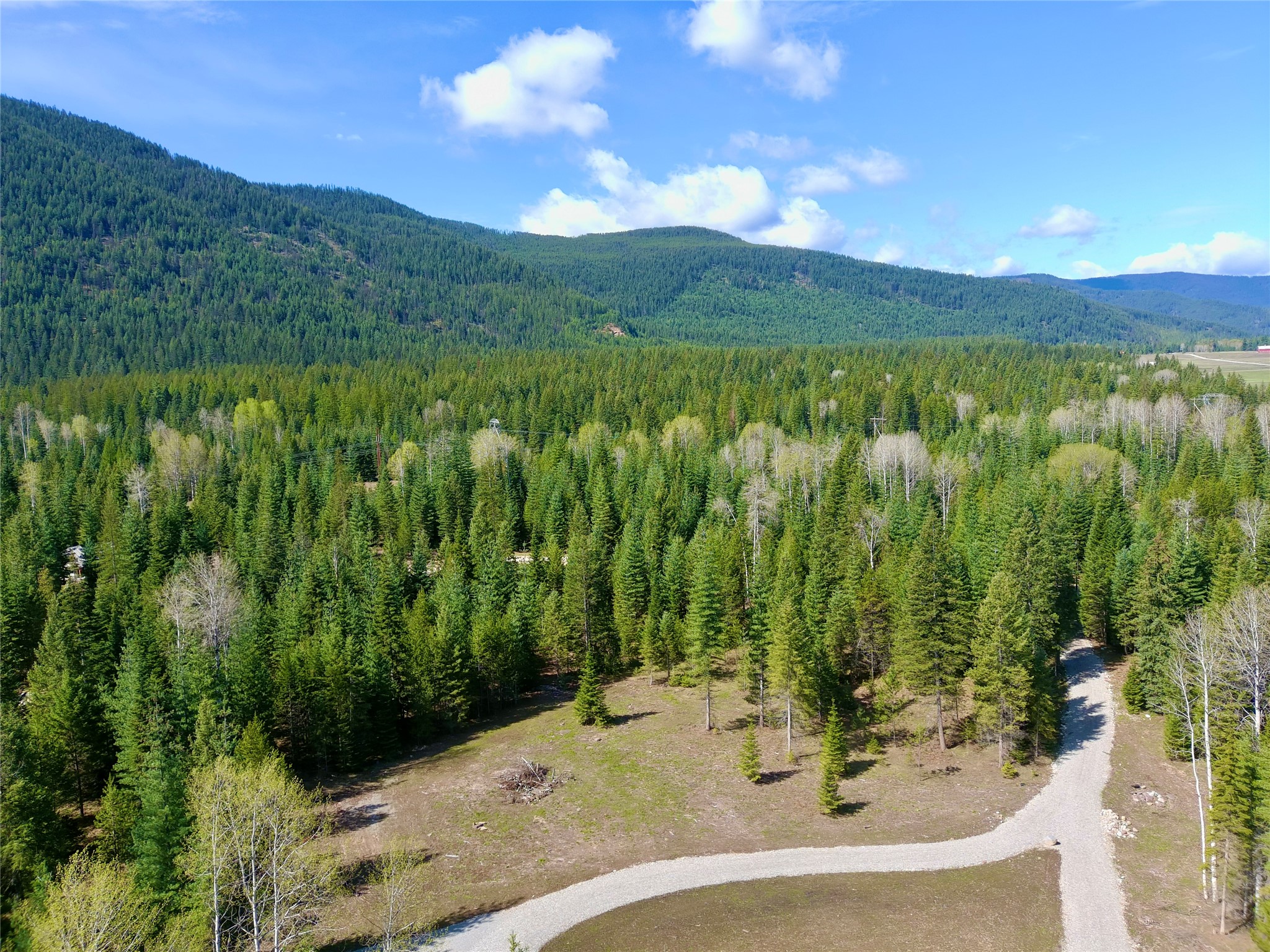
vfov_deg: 53.1
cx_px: 635
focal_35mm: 26
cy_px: 476
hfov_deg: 67.3
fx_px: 954
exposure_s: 1/640
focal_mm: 4.74
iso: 100
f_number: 1.8
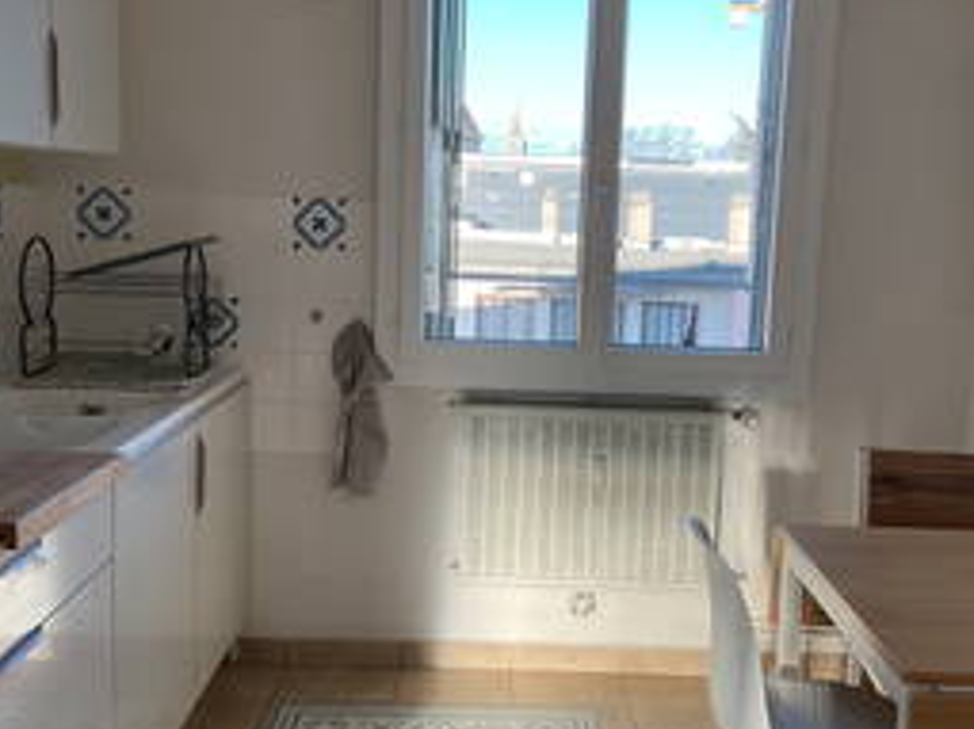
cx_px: 531
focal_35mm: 41
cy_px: 351
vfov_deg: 35.1
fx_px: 1153
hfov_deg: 45.7
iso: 20
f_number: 1.8
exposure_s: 1/120
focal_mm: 3
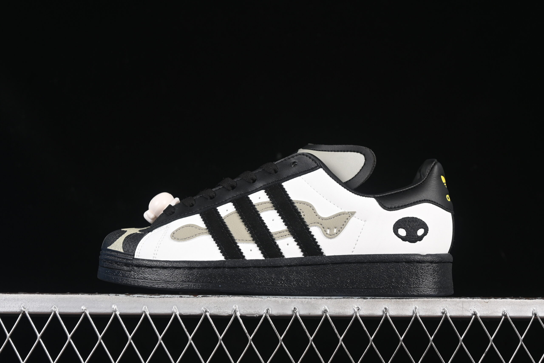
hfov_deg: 27.0
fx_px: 1133
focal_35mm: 75
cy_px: 182
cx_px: 272
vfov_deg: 18.2
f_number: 6.3
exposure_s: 1/60
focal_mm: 50
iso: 160
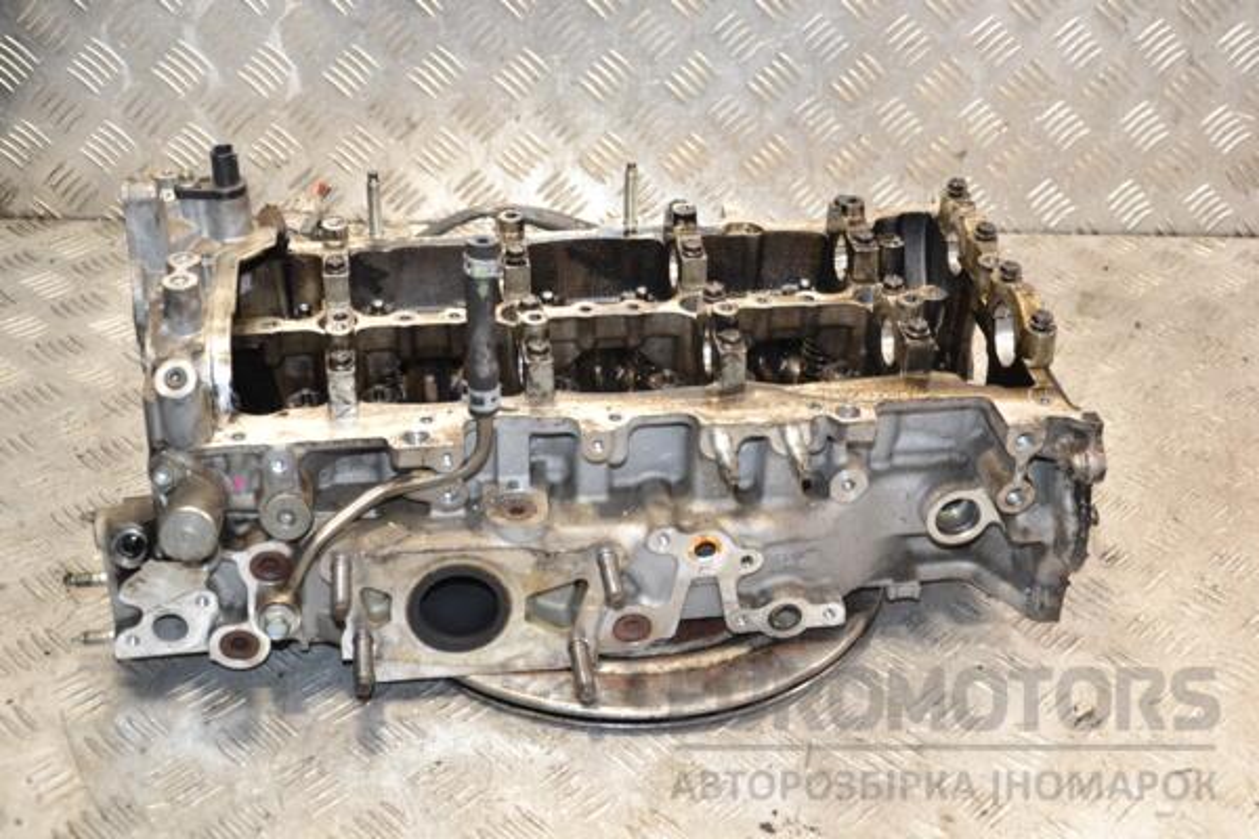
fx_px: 1783
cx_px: 630
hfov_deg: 38.9
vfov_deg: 26.5
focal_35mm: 51
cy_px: 420
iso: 800
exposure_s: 1/80
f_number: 5
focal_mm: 34
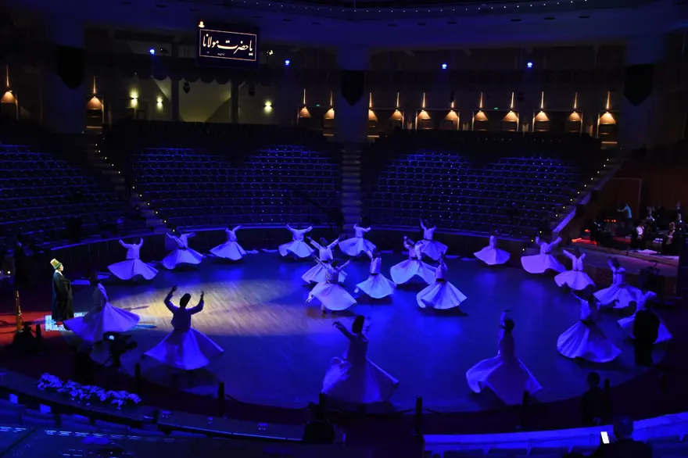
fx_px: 630
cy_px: 229
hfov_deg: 57.2
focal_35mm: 33
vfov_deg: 39.9
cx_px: 344
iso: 800
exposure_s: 1/40
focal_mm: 22
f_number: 3.5
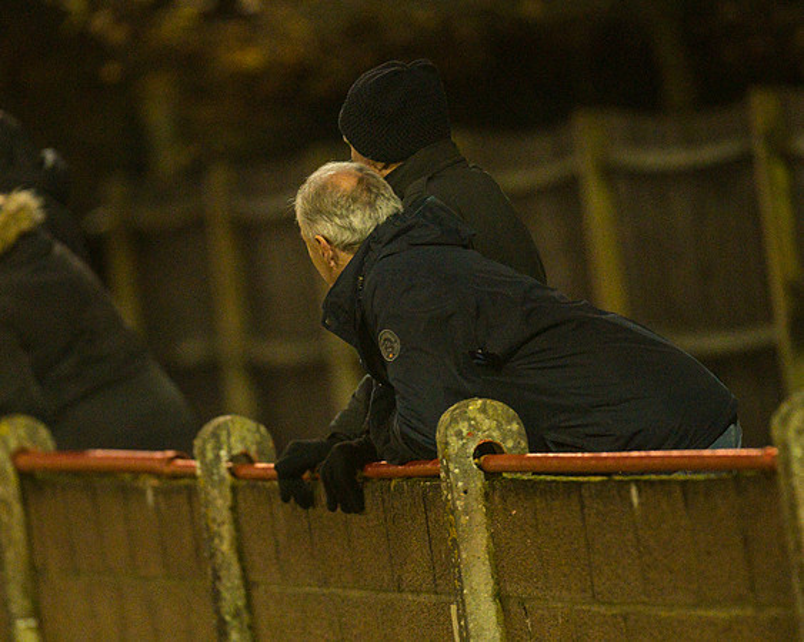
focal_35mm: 457
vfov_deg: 3.4
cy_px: 321
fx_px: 10871
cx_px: 353
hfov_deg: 4.2
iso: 5000
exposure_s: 1/800
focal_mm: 270
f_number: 2.8
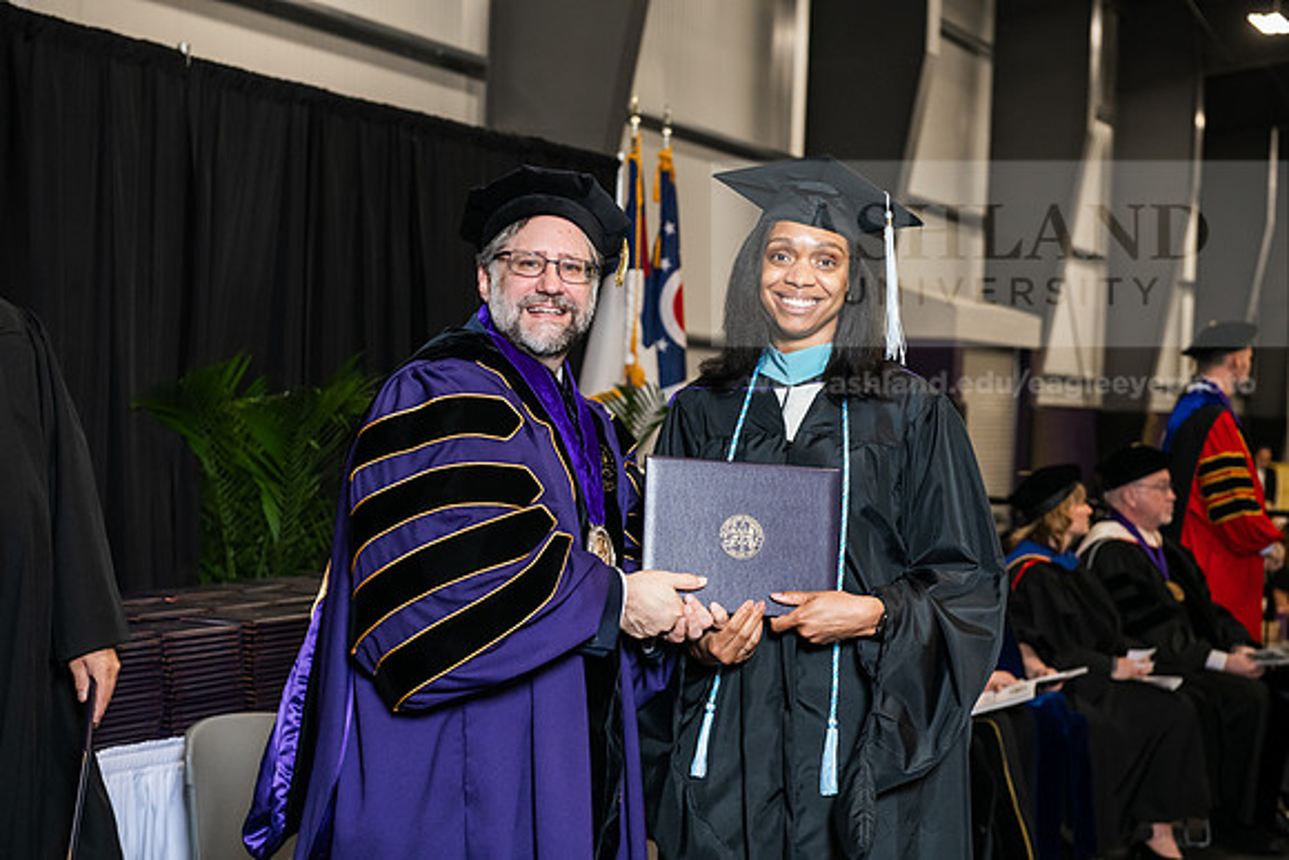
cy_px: 430
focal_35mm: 66
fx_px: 2364
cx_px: 644
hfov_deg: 30.5
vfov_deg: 20.6
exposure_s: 1/200
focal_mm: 66
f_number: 5
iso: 2000
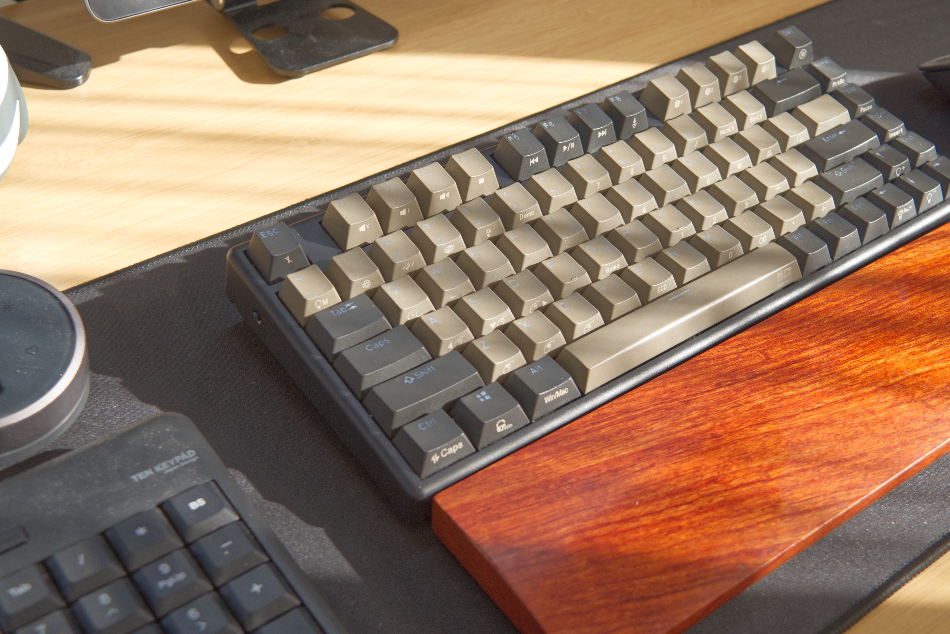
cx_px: 506
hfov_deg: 42.2
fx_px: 1231
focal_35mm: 47
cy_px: 320
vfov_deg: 28.9
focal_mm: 25
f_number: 5.6
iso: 400
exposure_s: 1/3200
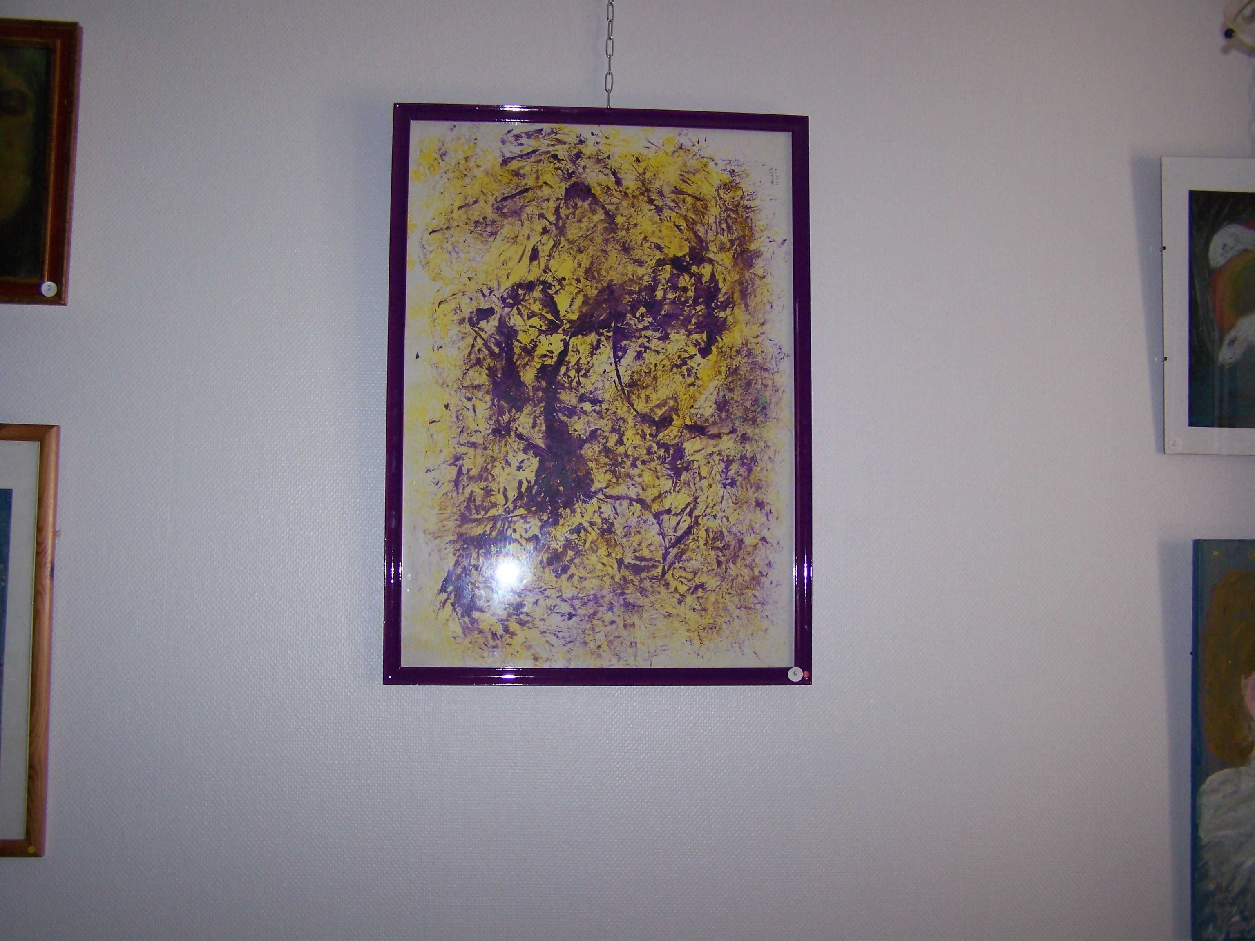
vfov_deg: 37.7
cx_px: 628
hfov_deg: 49.0
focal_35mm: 38
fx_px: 1378
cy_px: 470
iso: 80
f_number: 2.8
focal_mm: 6.3
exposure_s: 1/60
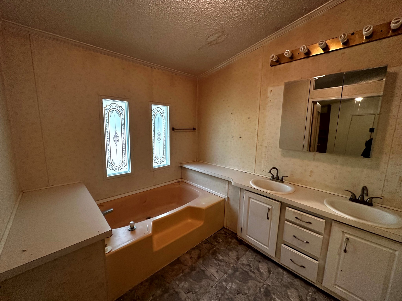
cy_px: 150
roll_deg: -1.7
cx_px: 201
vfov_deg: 85.7
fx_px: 163
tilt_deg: -8.3
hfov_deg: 102.1
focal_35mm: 14
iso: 320
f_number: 2.2
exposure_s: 1/60
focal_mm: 2.22
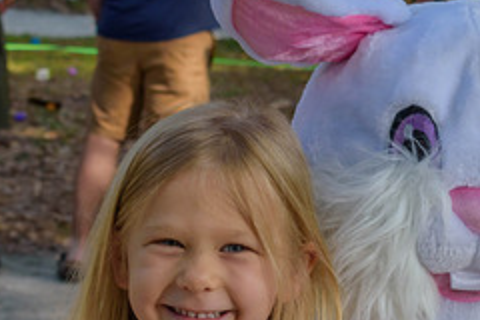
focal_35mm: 174
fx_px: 2320
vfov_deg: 7.9
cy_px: 295
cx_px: 310
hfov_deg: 11.8
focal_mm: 48
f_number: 8
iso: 280
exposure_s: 1/250
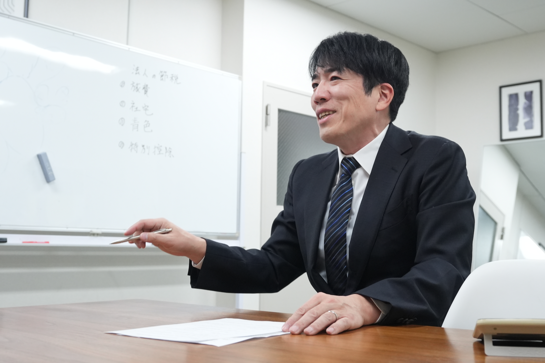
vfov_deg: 29.9
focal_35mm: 45
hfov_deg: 43.6
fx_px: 681
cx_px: 272
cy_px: 182
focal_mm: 30
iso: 2500
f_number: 4.5
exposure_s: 1/160
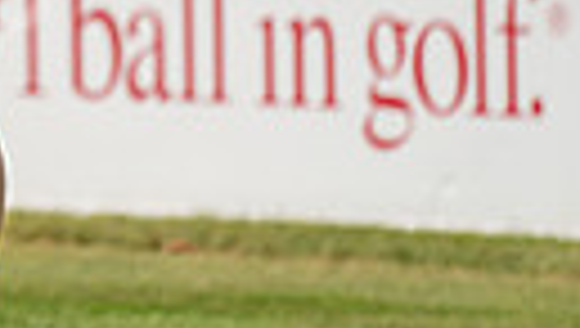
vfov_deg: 0.9
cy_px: -294
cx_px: -477
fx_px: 21701
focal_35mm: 1409
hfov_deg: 1.5
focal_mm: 300
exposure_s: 1/2000
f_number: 4
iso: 200
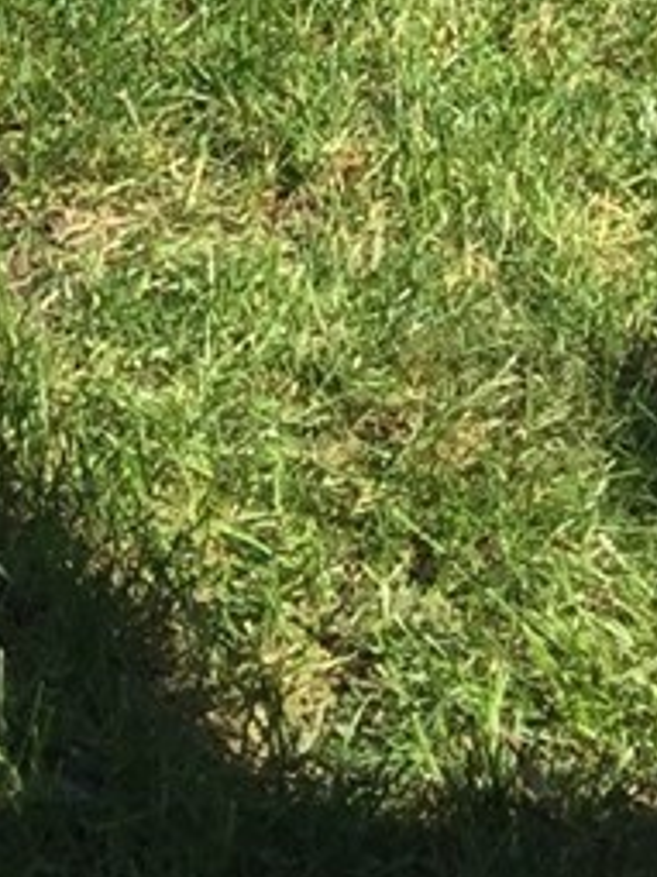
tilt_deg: -8.7
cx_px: -533
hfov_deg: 8.2
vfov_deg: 9.6
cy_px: -1410
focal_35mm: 175
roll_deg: -0.5
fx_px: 4432
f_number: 2.2
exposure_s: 1/1068
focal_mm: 4.15
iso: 32
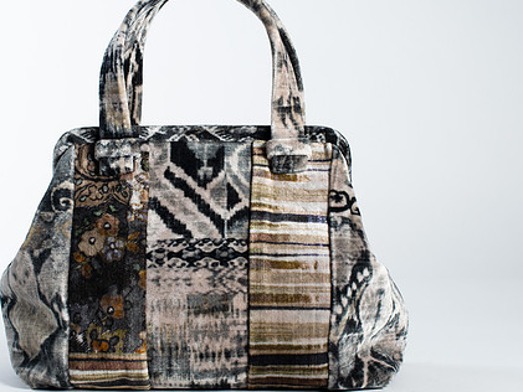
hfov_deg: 25.9
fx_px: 1133
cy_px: 189
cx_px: 199
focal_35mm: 75
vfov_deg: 19.6
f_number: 6.3
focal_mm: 50
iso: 200
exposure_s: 1/200
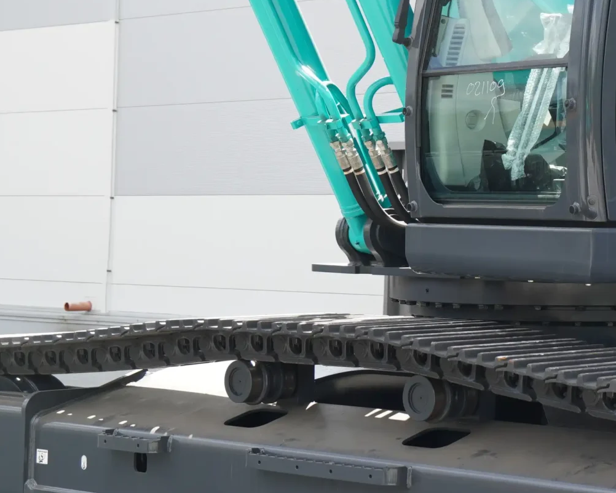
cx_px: 757
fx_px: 1772
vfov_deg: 15.8
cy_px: 214
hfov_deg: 18.6
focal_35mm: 97
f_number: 3.5
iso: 100
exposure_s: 1/100
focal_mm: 27
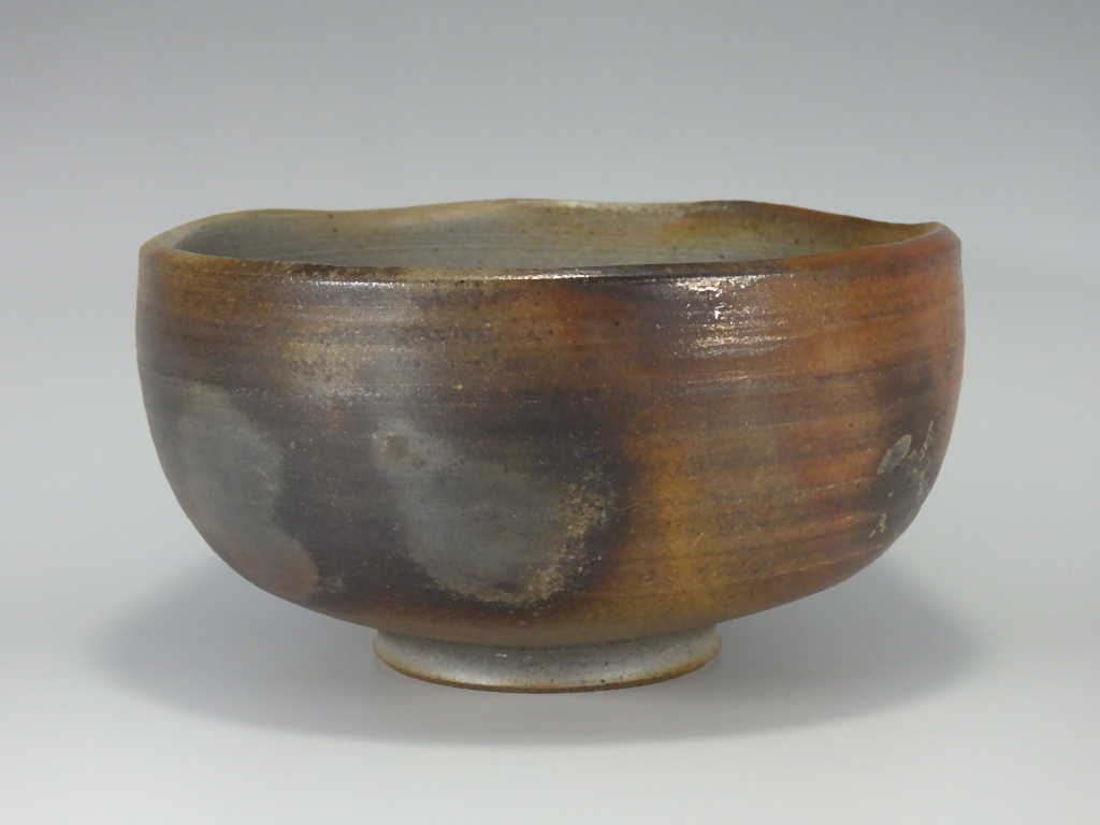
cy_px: 412
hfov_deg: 25.3
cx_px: 550
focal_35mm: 77
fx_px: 2447
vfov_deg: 19.1
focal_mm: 13.7
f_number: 4.8
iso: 400
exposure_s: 1/60
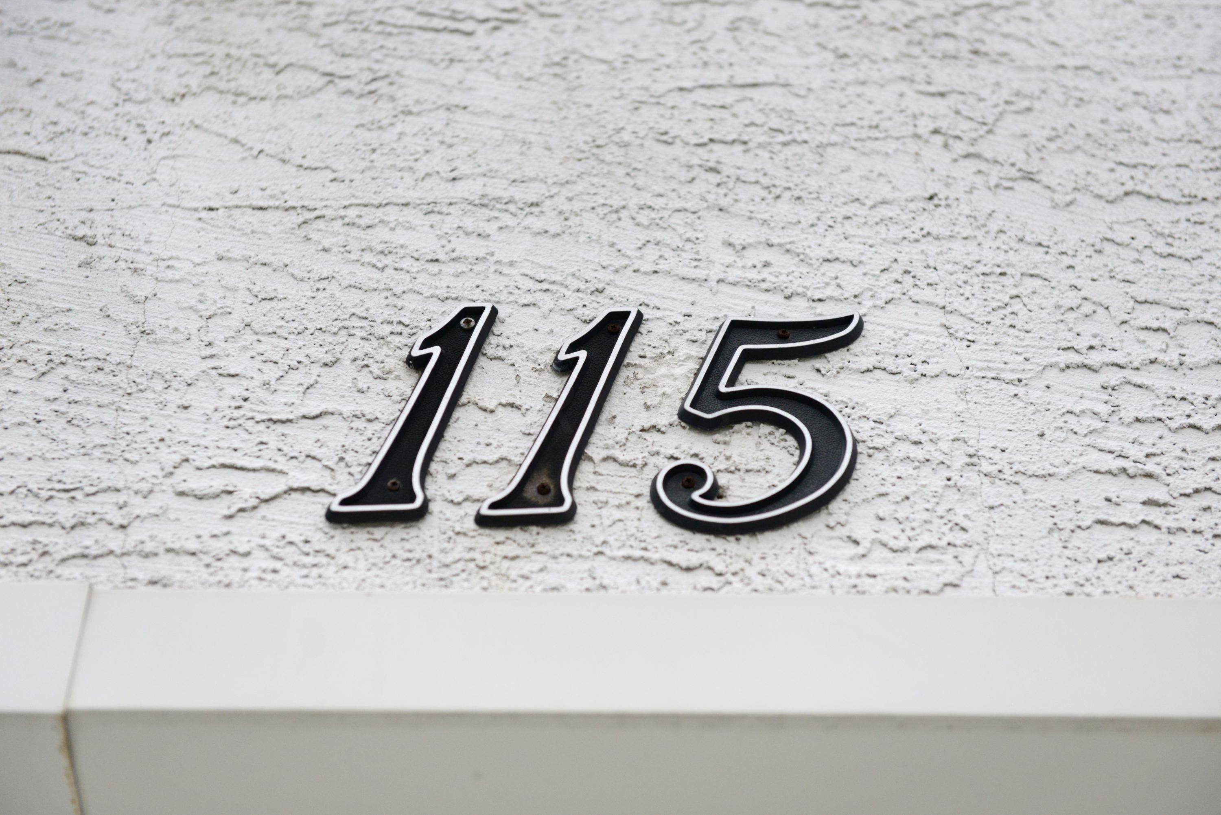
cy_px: 408
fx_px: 2375
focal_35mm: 70
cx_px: 610
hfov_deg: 28.8
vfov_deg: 19.5
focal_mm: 70
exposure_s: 1/8000
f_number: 4
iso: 1600
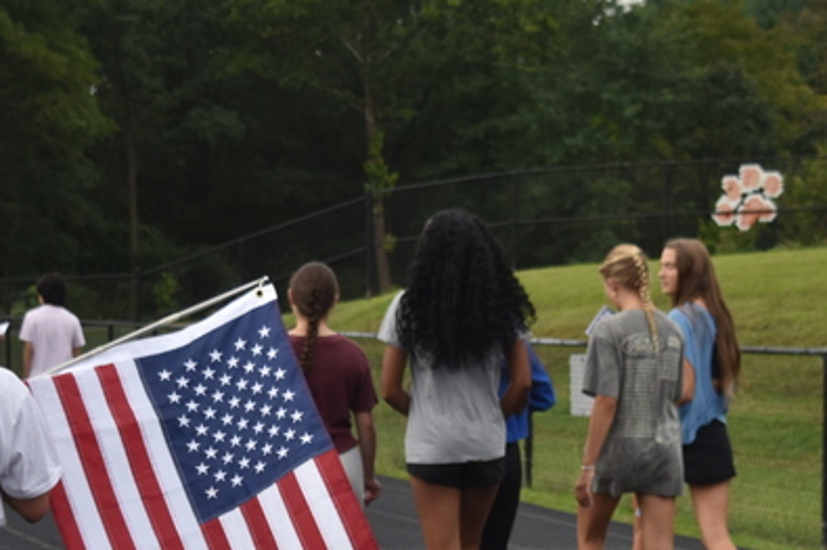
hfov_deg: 14.7
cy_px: 605
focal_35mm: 140
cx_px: 394
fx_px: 3215
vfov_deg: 9.7
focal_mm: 36
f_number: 4.8
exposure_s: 1/320
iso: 125
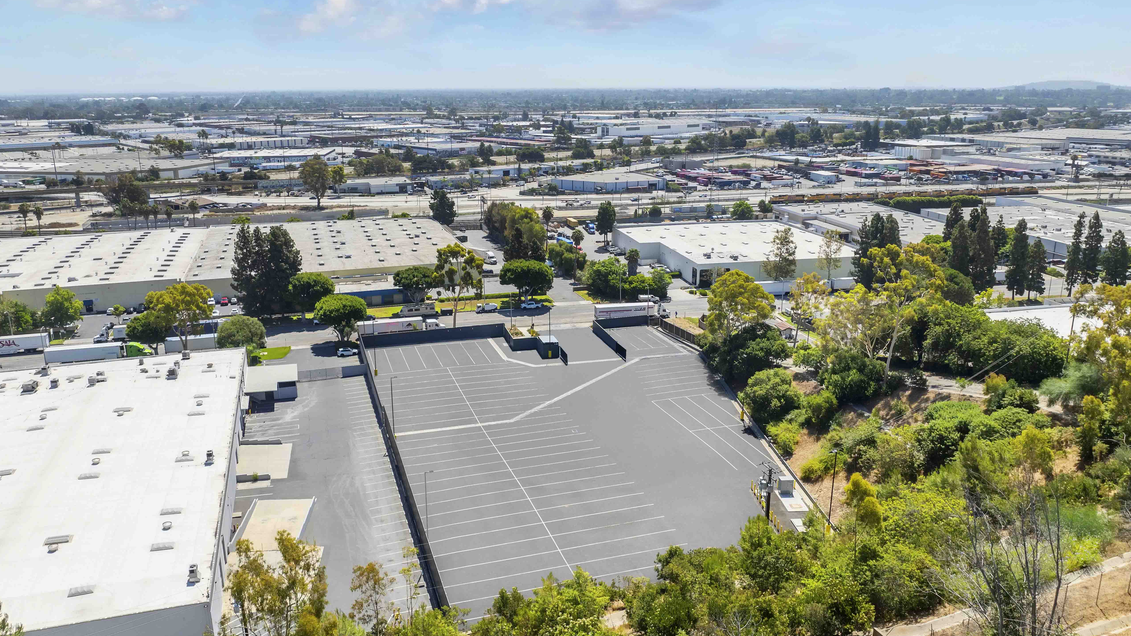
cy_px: 314
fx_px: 810
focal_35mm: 27
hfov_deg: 69.8
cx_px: 550
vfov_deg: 42.9
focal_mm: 12.29
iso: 100
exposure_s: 1/2500
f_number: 2.8
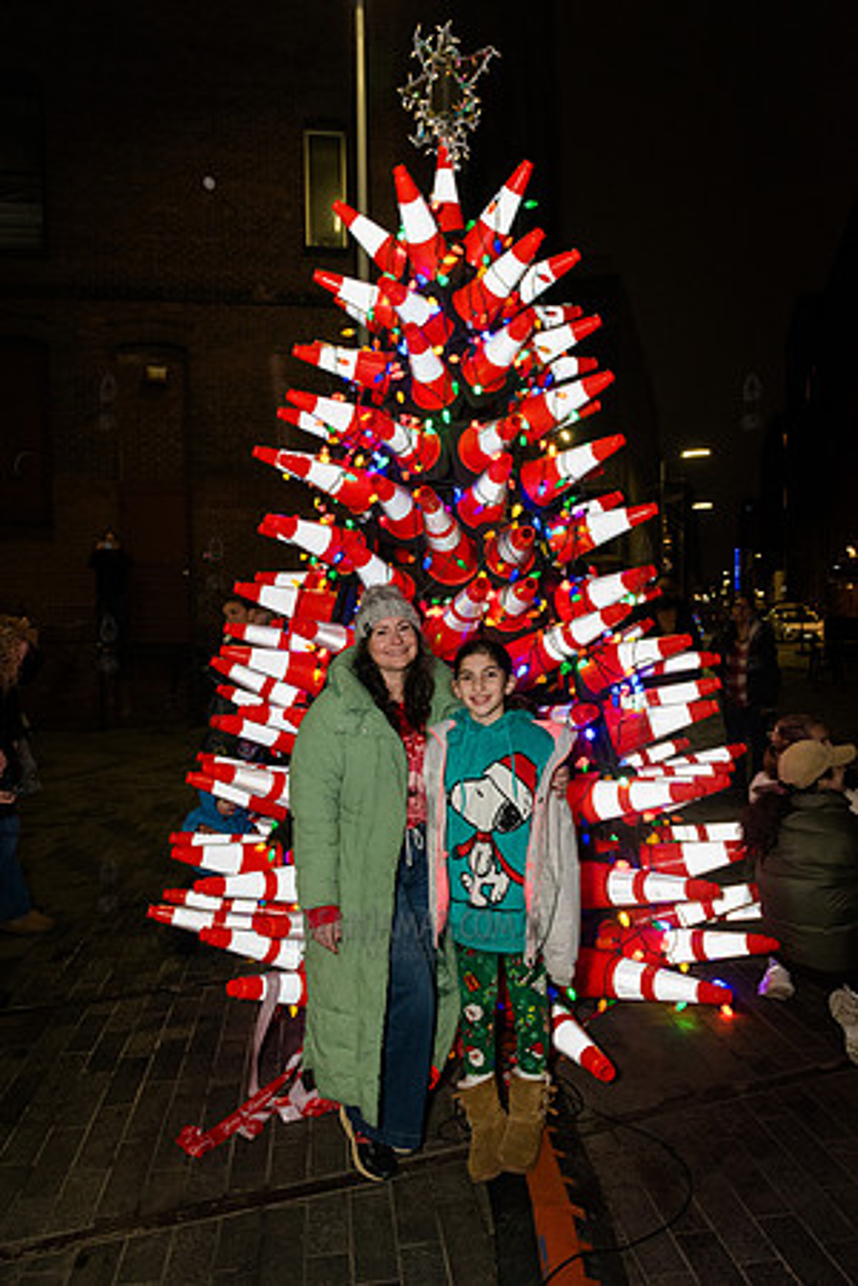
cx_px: 429
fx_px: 858
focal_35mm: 24
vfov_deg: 73.7
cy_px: 643
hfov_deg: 53.1
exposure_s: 1/125
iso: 5000
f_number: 4.5
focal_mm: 24
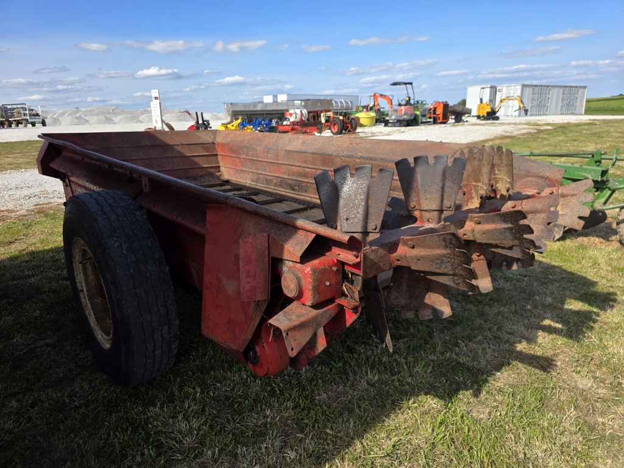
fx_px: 415
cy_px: 234
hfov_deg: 73.9
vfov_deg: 58.9
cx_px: 312
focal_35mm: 23
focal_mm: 6.3
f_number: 1.7
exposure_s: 1/3446
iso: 80
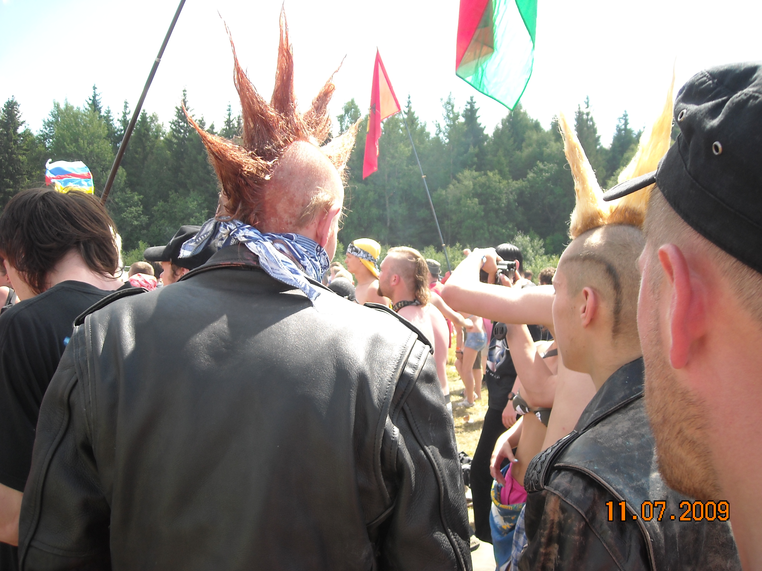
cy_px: 286
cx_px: 381
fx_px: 770
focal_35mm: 35
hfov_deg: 52.6
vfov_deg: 40.7
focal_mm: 5.7
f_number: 2.8
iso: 64
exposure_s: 1/260
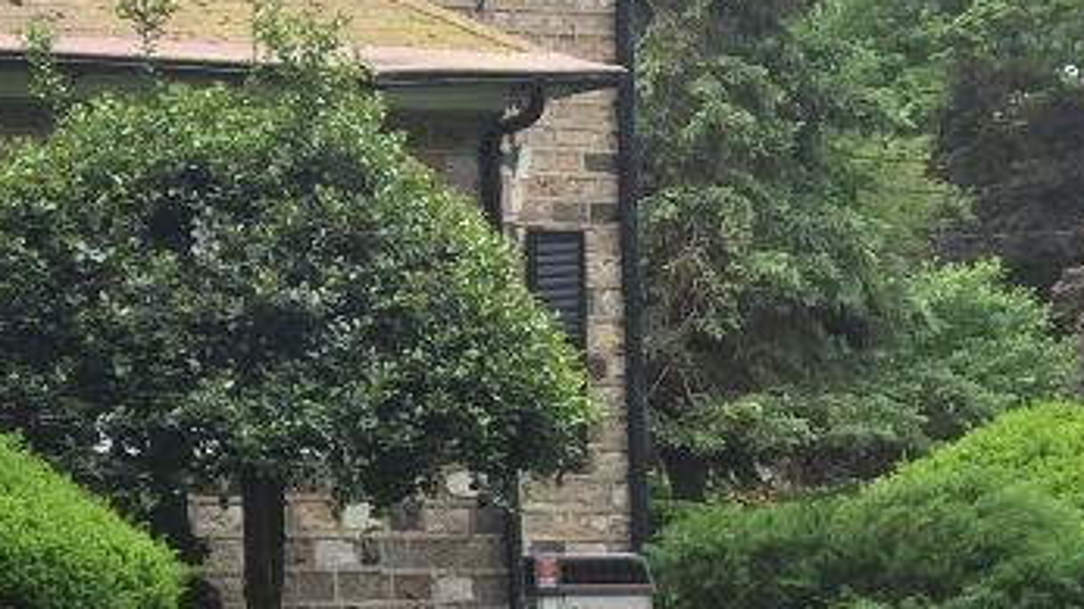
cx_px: -722
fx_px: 3765
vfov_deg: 9.3
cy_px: 272
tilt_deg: +3.6
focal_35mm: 131
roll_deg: +0.2
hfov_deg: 14.8
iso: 32
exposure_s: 1/134
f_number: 2.2
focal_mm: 4.15
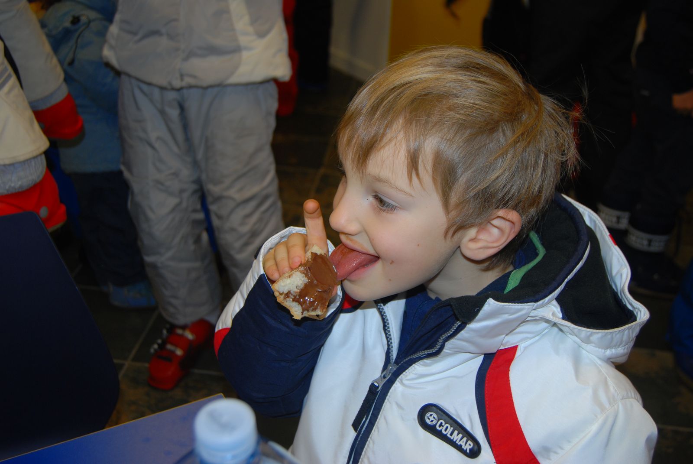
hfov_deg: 46.3
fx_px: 809
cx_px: 346
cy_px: 232
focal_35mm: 42
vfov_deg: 32.0
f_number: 4.2
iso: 200
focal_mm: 28
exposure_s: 1/60
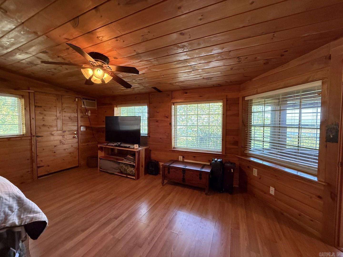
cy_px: 128
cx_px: 172
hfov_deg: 102.1
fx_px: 139
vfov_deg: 85.7
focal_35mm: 14
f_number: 2.2
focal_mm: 2.22
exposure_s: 1/60
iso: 320
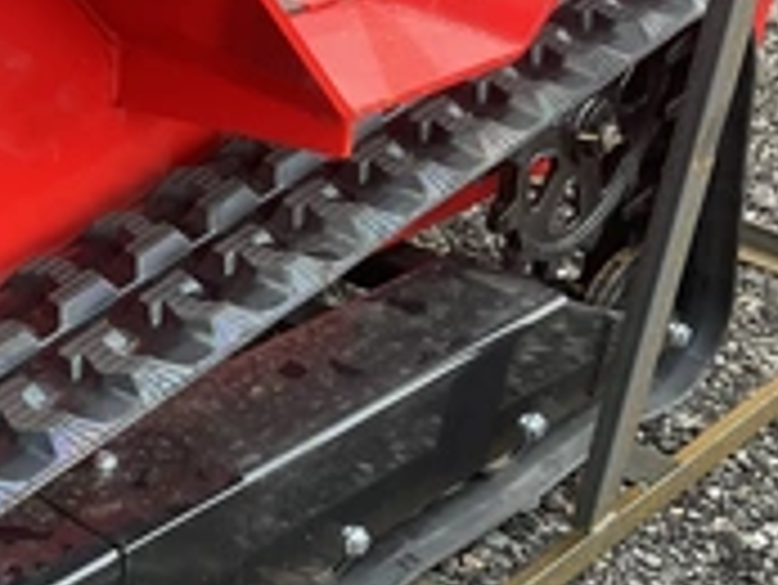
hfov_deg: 28.5
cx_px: 180
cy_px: 500
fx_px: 1507
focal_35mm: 67
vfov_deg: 21.6
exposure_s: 1/122
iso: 64
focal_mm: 3
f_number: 1.8
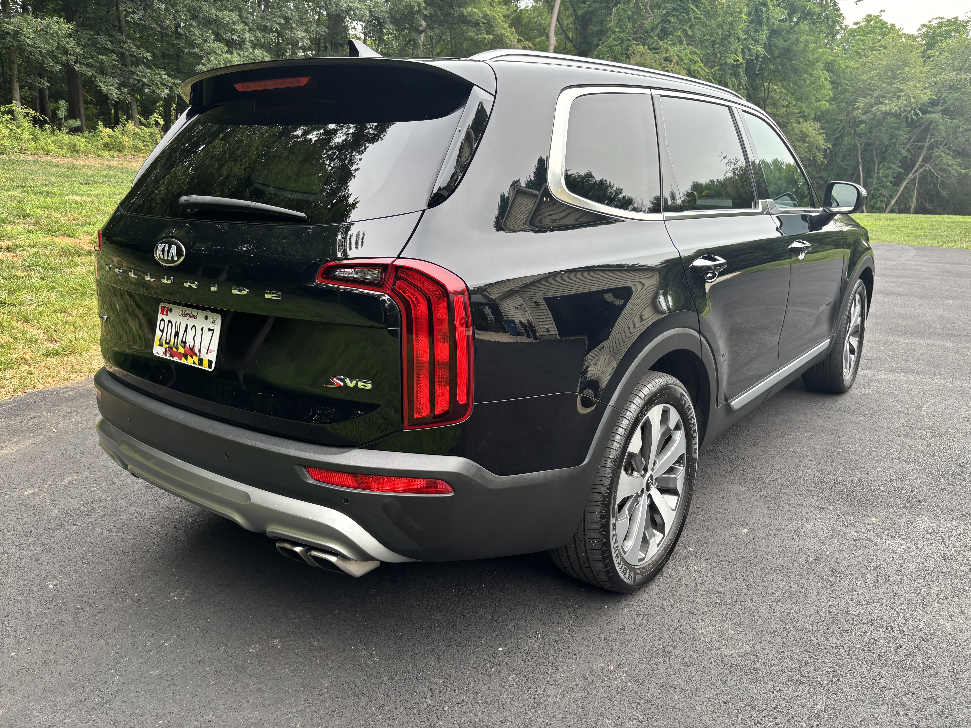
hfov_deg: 67.3
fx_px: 729
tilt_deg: -15.5
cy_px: 364
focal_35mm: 26
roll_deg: +0.4
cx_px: 486
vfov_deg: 53.1
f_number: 1.6
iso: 40
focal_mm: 5.96
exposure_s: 1/188
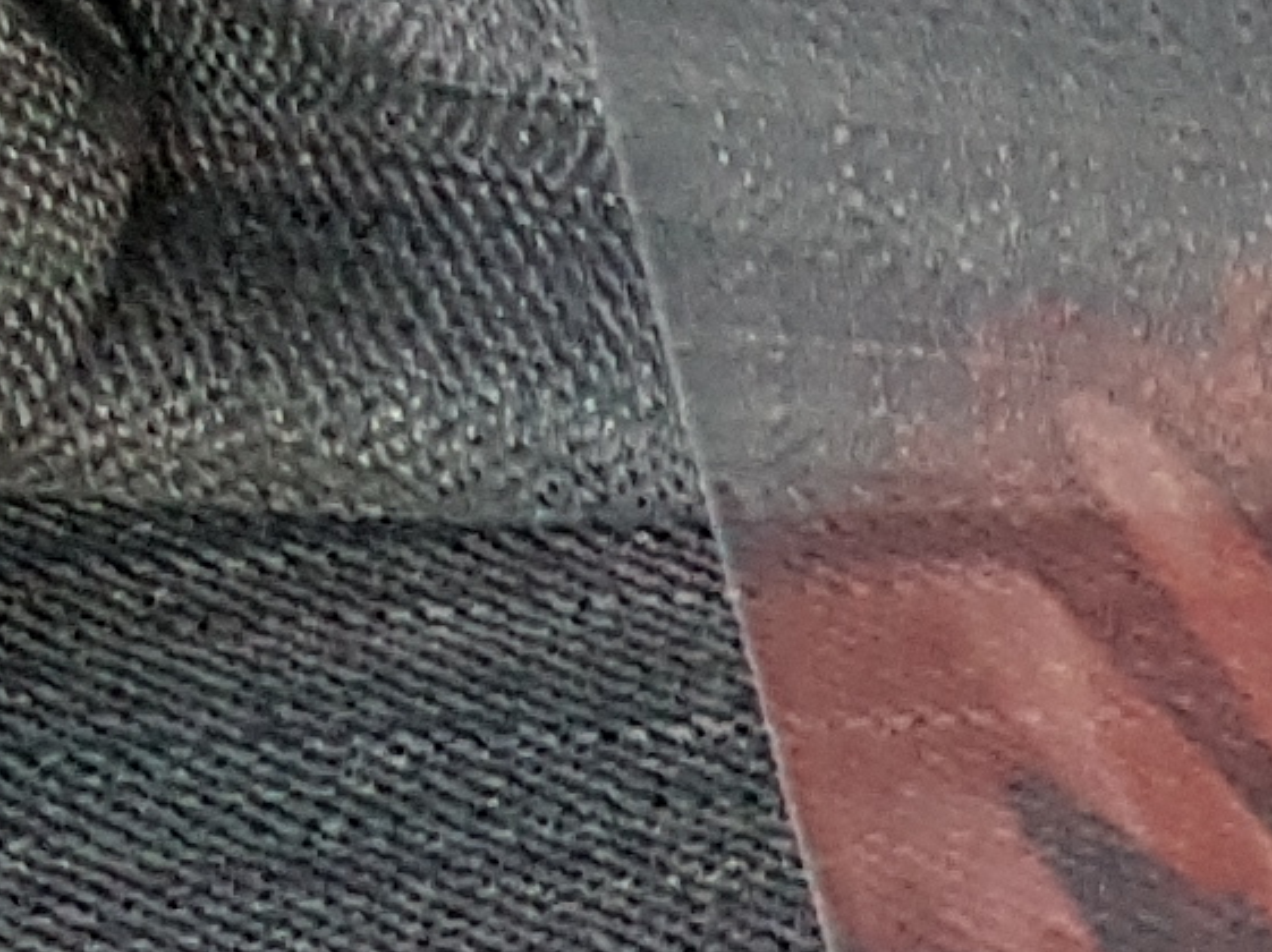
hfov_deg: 9.5
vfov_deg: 7.6
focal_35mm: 187
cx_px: 2941
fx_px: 6867
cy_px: 1936
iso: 250
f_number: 1.7
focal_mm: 4.2
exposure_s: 1/10
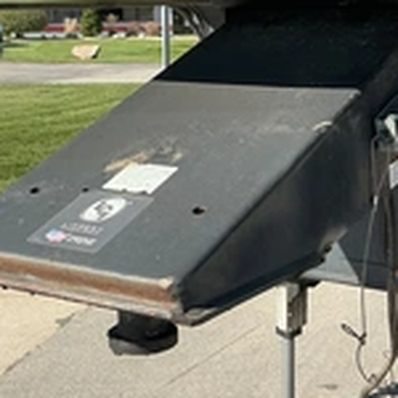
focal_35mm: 66
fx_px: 859
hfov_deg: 26.0
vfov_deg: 26.1
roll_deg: -1.4
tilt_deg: -15.8
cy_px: 196
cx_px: 241
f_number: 1.8
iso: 25
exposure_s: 1/1098
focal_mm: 3
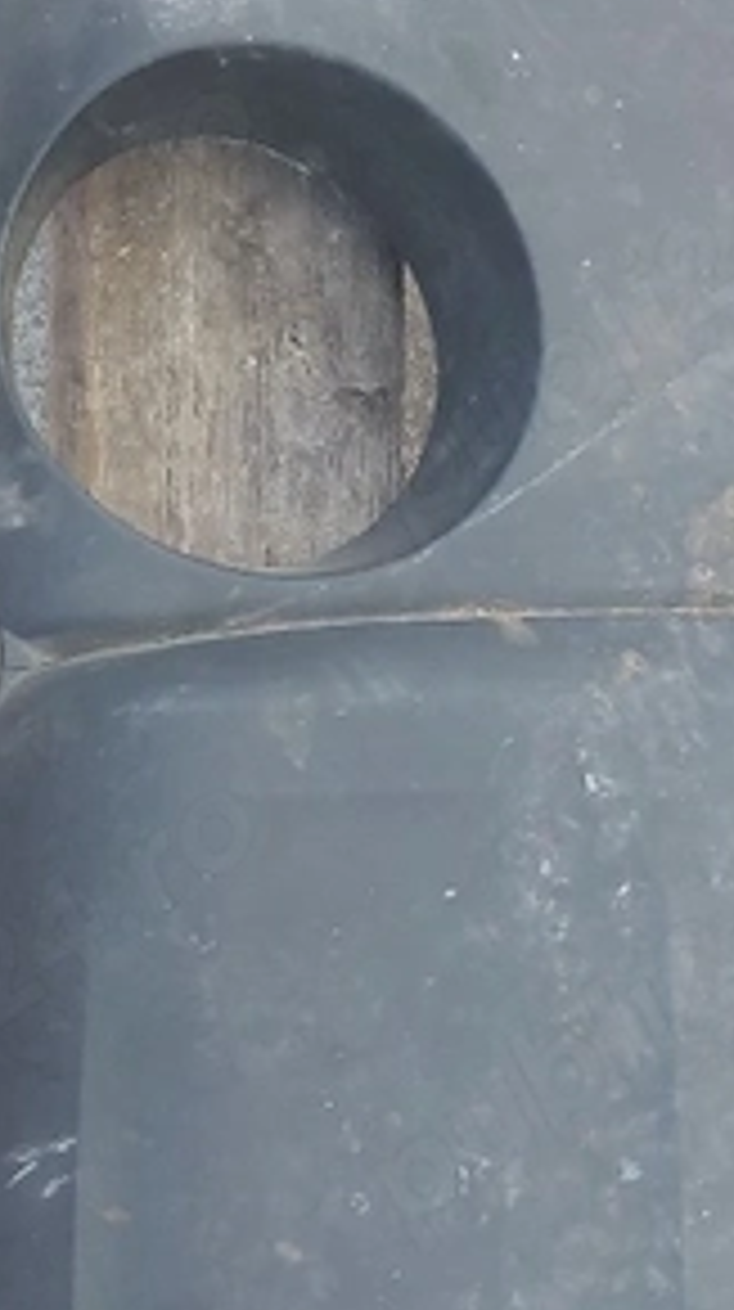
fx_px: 2603
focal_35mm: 75
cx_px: 842
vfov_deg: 27.5
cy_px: 1112
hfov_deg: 15.5
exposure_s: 1/244
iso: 50
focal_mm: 4.69
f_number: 1.8
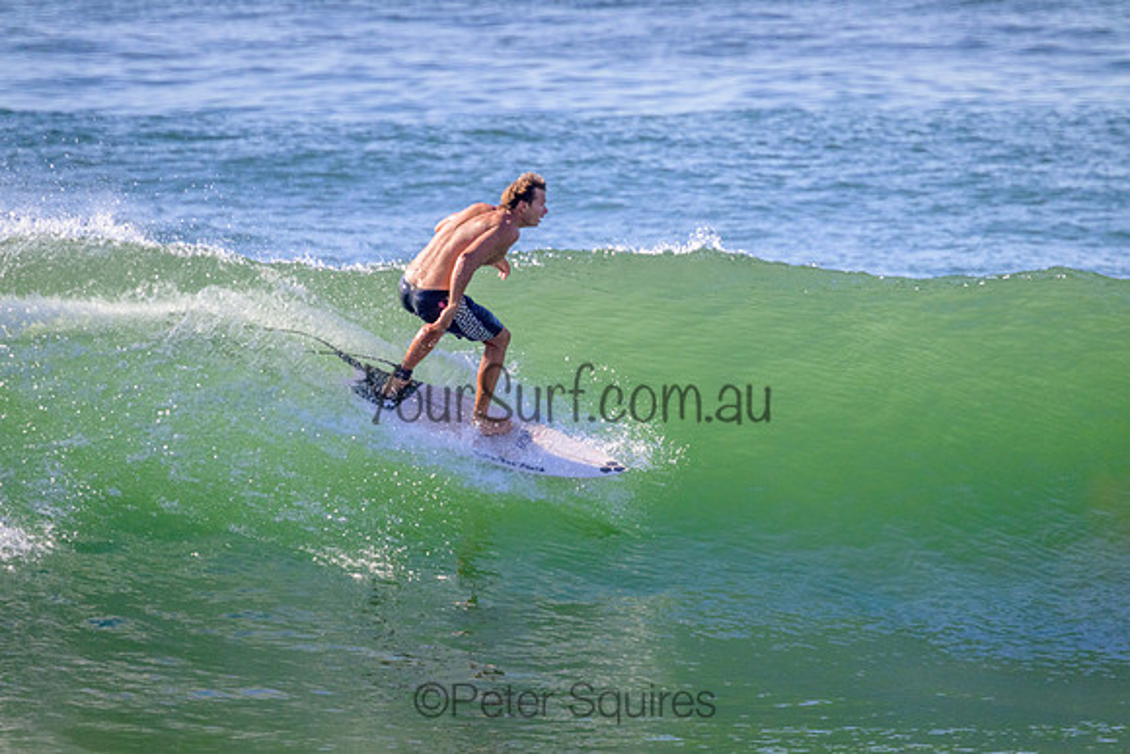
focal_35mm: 800
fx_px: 25116
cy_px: 377
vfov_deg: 1.7
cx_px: 565
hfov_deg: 2.6
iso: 1600
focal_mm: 800
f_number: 11
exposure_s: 1/2000
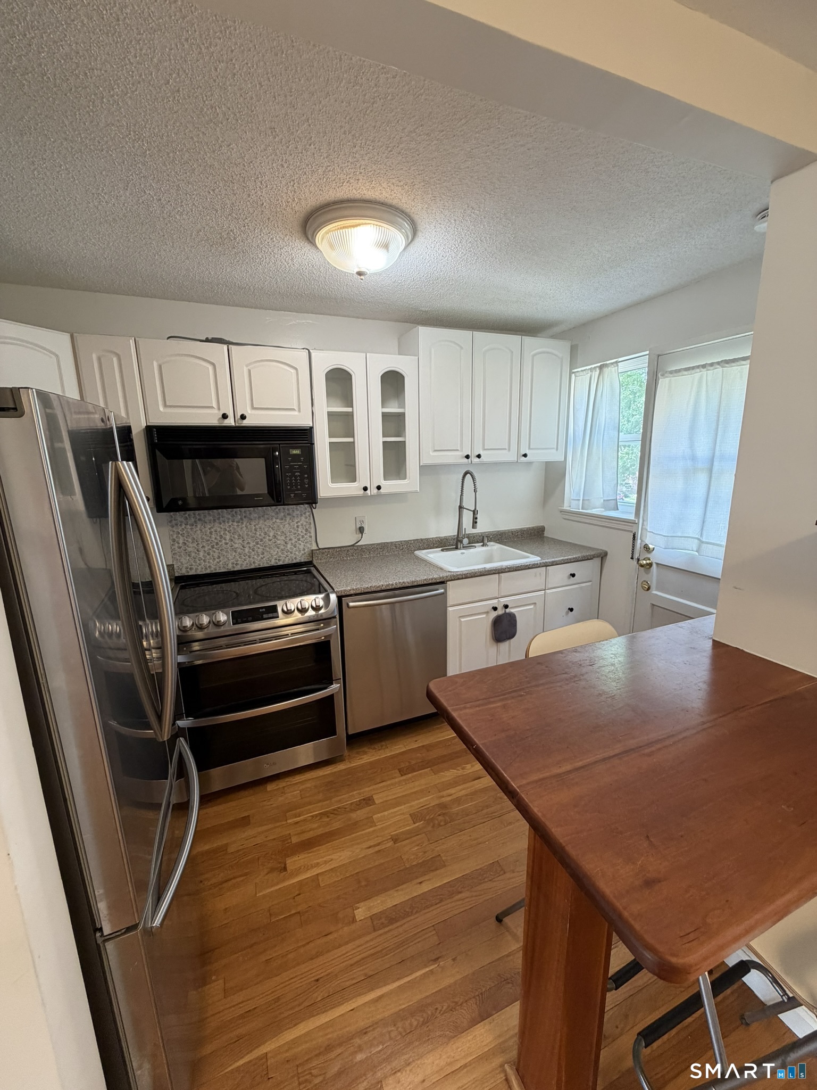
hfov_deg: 85.7
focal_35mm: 14
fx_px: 441
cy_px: 545
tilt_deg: -11.5
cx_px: 408
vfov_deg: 102.1
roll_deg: +1.3
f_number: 2.2
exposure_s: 1/60
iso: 250
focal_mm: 2.22
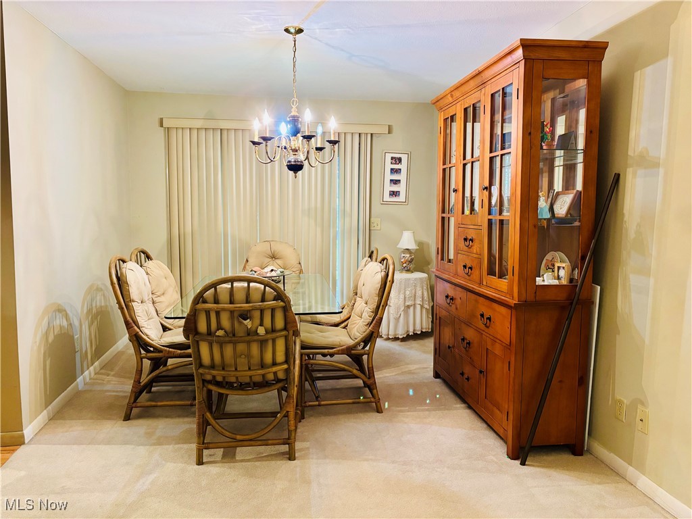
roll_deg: -0.5
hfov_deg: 67.3
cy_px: 260
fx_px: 520
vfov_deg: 53.1
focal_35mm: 26
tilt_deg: -5.2
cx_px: 346
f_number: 1.6
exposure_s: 1/60
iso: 400
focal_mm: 5.96
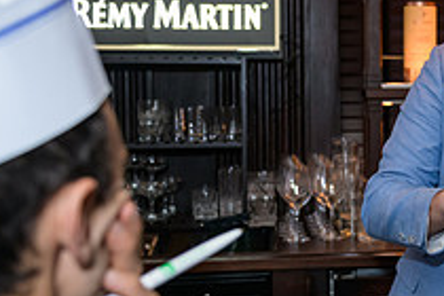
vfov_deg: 17.1
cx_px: 531
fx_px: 987
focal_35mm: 80
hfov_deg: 23.3
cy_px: 134
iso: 1000
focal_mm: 29
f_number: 3.2
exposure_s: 1/125
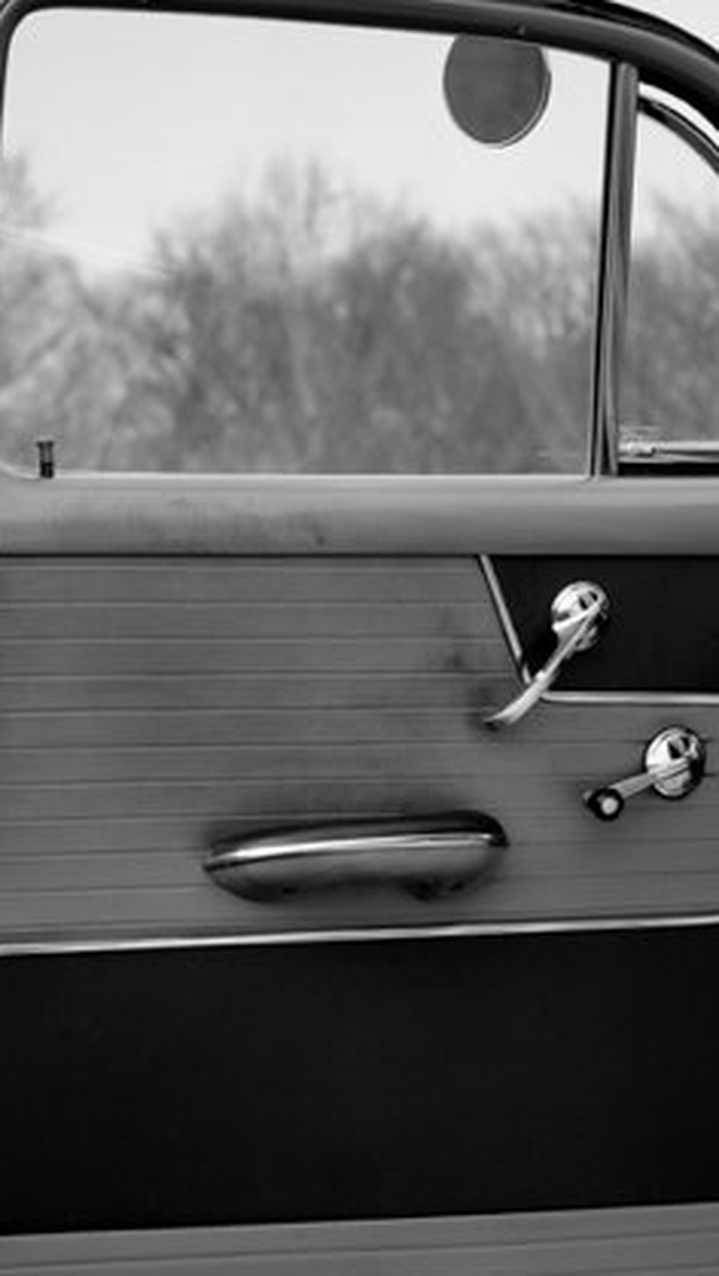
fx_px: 5079
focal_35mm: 150
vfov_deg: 14.3
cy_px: 824
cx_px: 868
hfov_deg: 8.0
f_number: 5
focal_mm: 50
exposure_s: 1/320
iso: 200
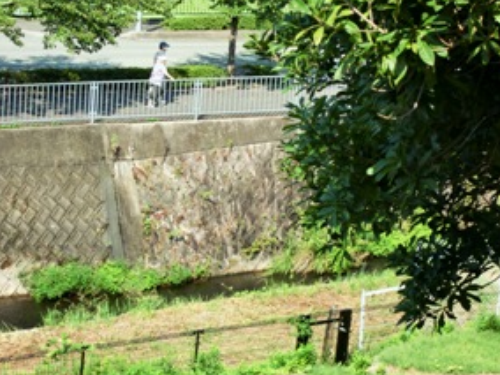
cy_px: 174
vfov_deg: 10.2
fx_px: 2094
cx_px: 210
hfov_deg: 13.6
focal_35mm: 145
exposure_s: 1/160
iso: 64
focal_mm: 19.6
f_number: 5.8
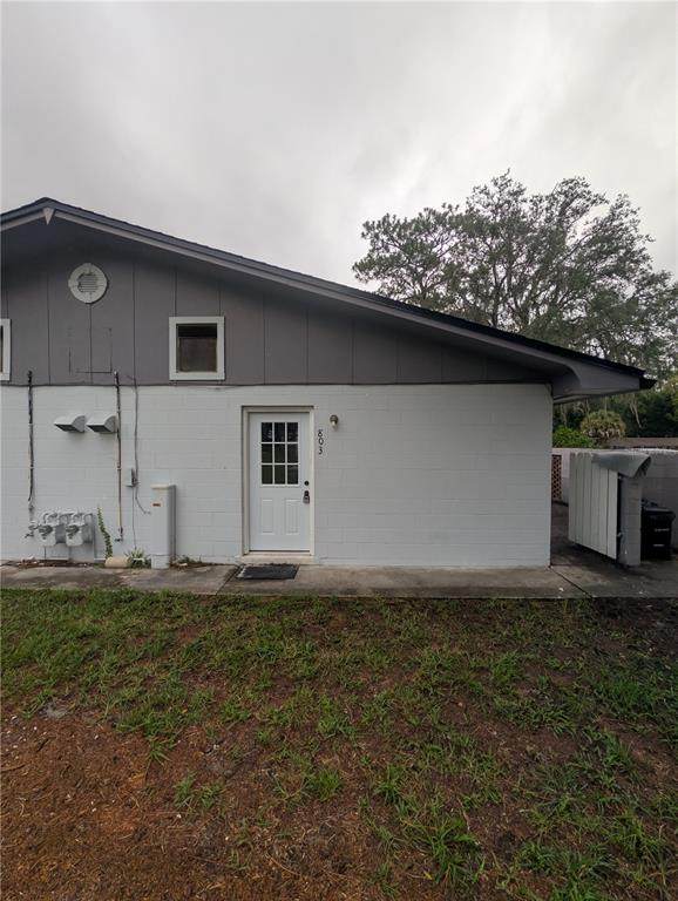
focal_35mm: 12
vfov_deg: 110.5
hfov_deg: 94.6
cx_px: 339
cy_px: 450
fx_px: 313
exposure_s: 1/2801
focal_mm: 2.02
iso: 48
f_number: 1.7
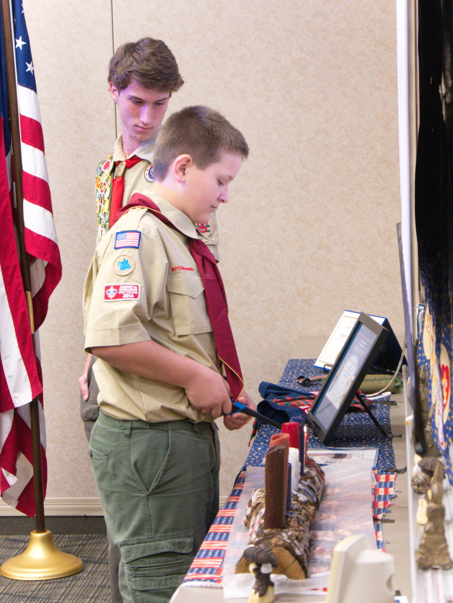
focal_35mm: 92
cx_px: 226
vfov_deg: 21.3
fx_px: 1604
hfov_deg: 16.1
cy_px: 302
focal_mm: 46
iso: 3200
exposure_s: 1/50
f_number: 4.9
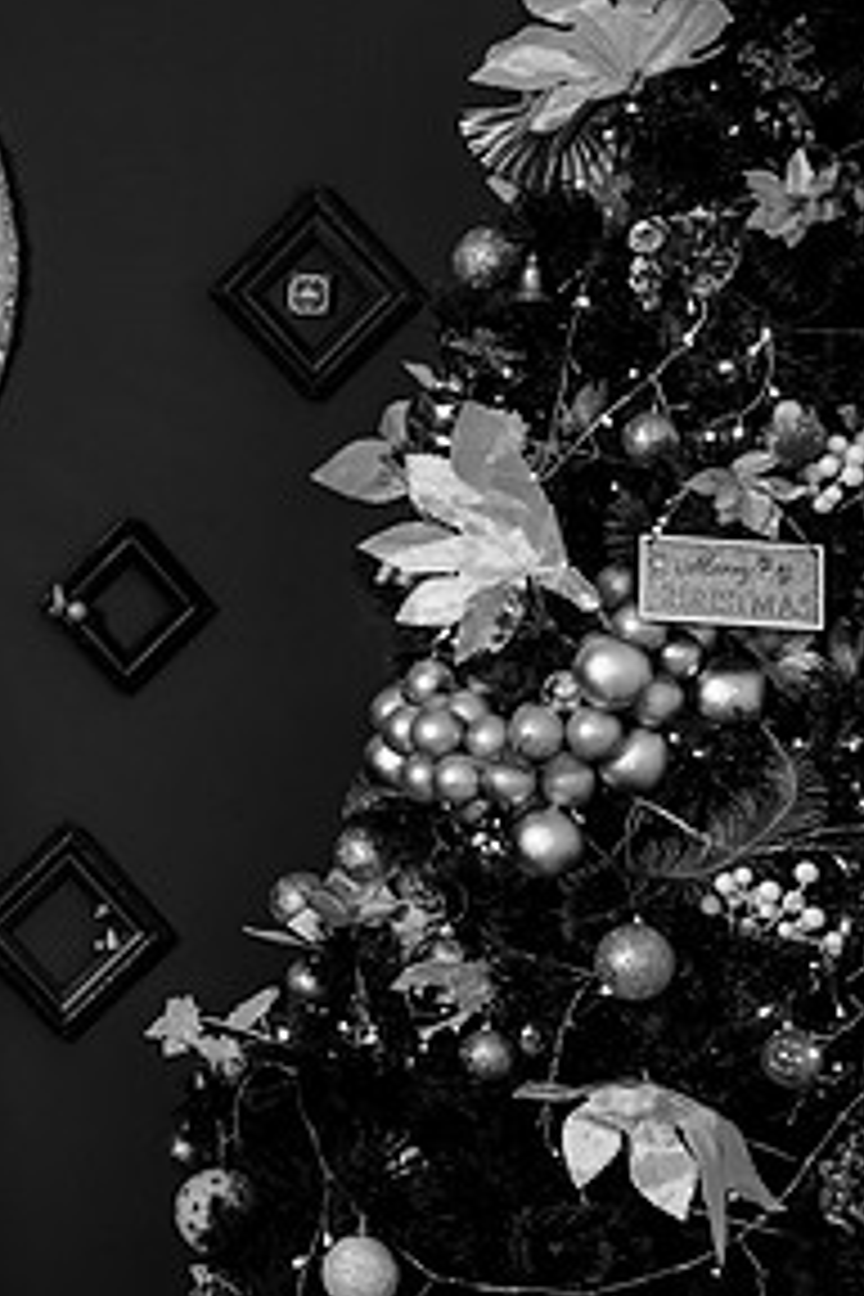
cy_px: 665
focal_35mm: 77
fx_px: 2772
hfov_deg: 16.8
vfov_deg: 26.3
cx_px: -233
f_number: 4
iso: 800
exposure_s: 1/200
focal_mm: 34
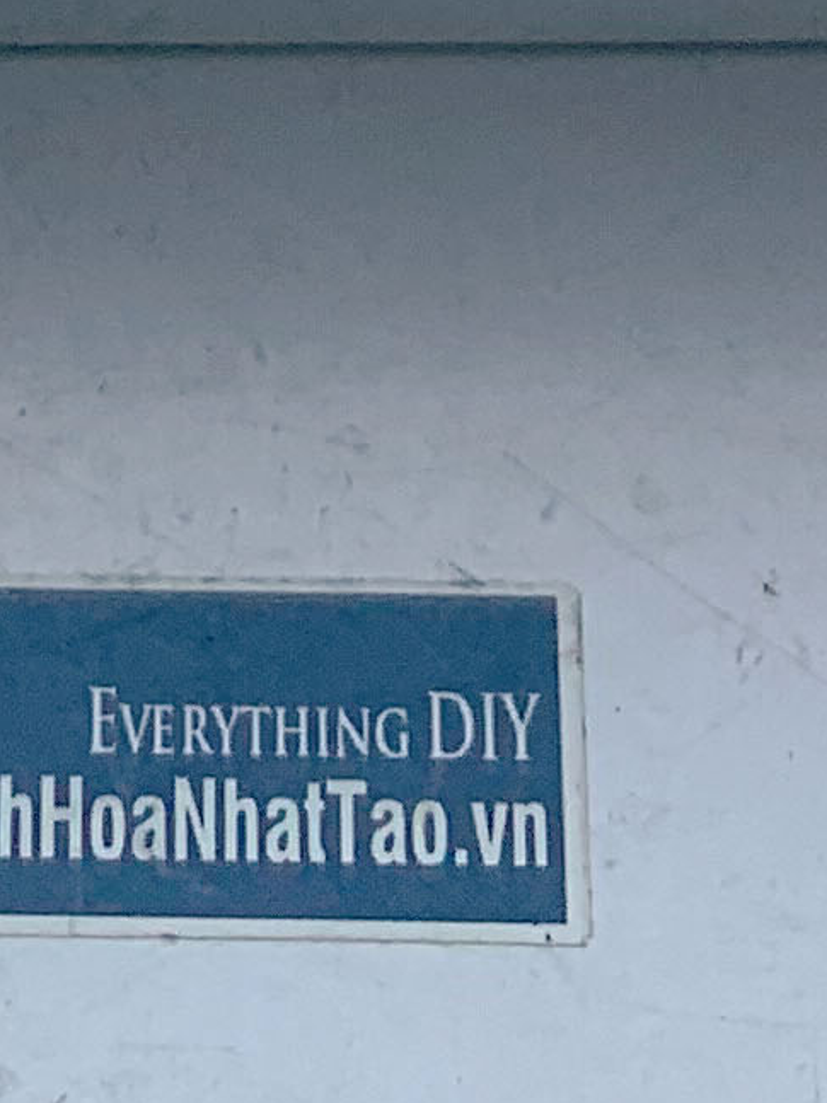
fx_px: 5162
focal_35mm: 162
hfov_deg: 9.1
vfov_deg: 9.8
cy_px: -2053
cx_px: -2
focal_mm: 4.25
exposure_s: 1/1300
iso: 25
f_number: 1.8
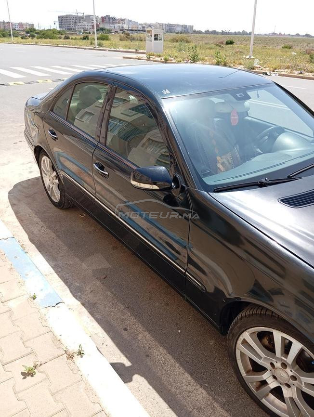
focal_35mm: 28
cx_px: 157
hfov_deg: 49.9
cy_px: 208
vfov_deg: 63.4
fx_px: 338
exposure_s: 1/412
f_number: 1.8
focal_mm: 4.22
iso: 113
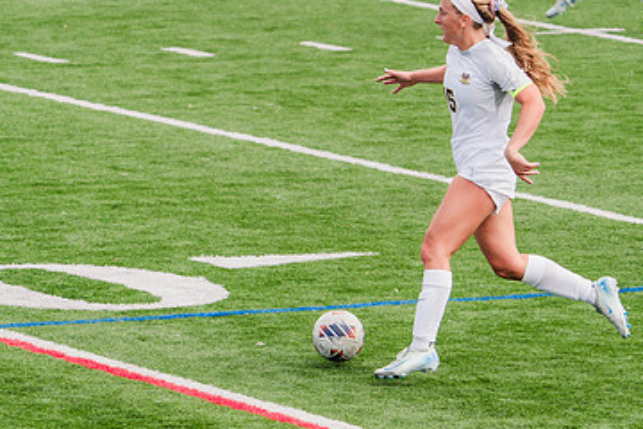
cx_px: 347
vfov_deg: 3.0
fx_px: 8269
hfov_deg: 4.5
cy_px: 212
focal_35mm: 463
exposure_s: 1/1600
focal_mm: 250
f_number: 5.6
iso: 640
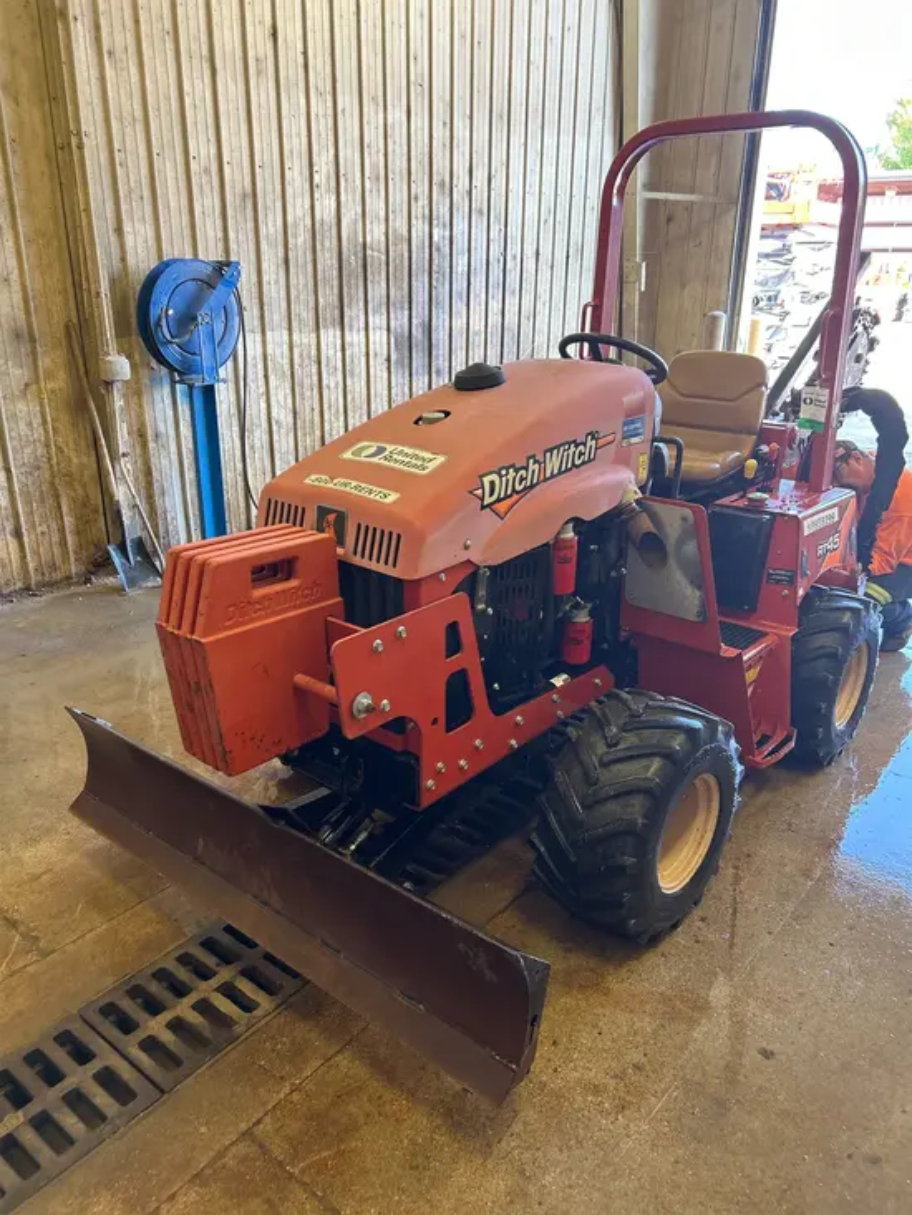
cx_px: 456
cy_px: 608
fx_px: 913
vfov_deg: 67.3
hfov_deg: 53.1
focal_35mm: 26
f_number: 1.5
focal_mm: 5.7
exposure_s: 1/121
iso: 100
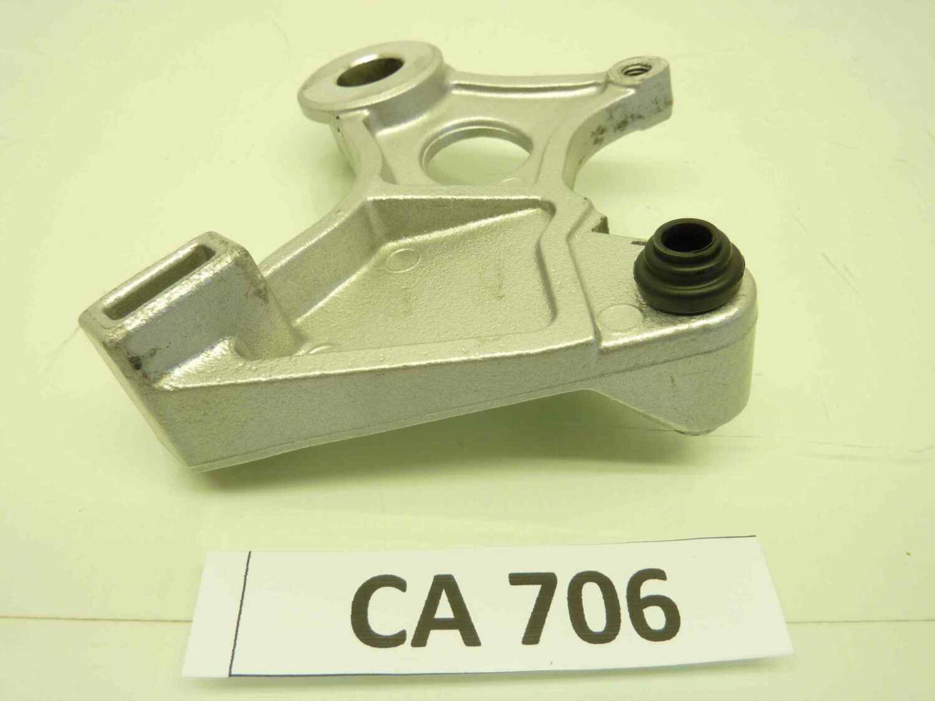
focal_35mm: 27
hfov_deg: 65.3
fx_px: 729
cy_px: 350
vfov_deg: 51.4
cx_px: 468
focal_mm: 4.1
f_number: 3.3
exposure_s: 1/25
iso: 80
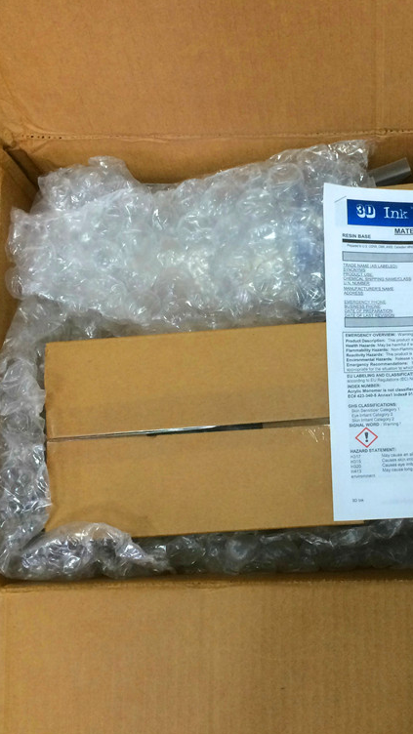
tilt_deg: -78.8
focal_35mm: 43
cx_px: 371
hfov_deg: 26.8
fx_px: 837
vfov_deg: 47.4
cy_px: 365
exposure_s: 1/33
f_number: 2.2
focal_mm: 4.15
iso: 125
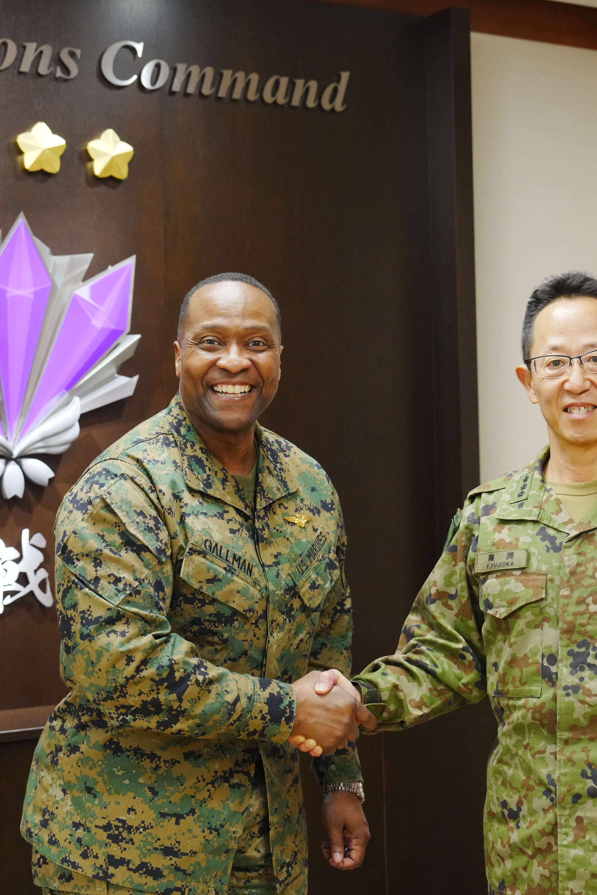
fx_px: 1691
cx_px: 338
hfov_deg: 20.0
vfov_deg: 29.7
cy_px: 448
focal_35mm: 68
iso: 2500
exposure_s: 1/250
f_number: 4
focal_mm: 45
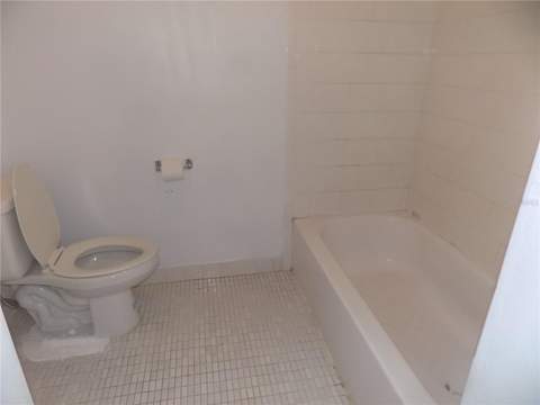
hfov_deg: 73.9
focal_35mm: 23
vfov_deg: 58.9
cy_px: 202
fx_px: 359
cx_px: 270
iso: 200
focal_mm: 4
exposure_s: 1/30
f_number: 3.1
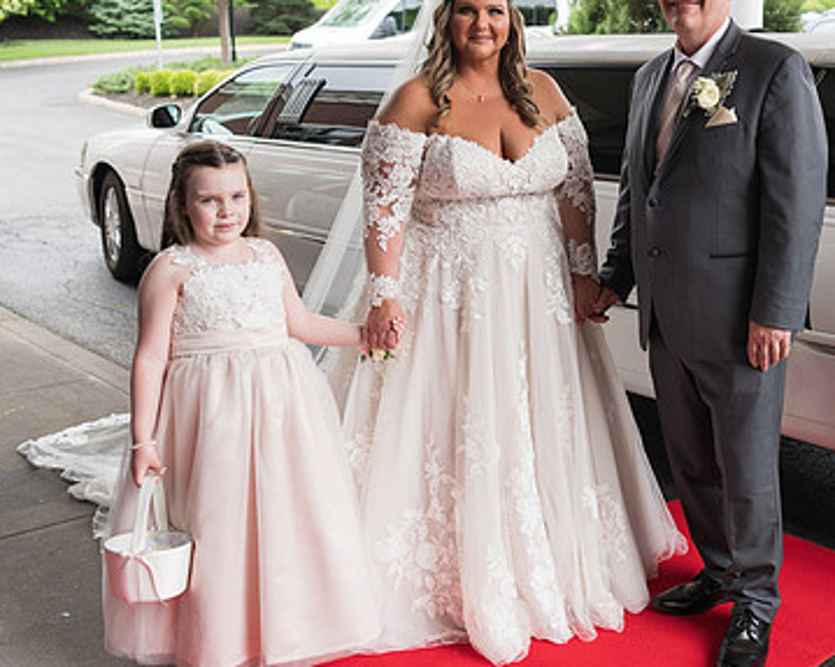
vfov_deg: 32.0
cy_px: 261
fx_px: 1161
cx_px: 565
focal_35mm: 47
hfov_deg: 39.0
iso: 64
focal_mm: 31
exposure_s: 1/200
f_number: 2.8
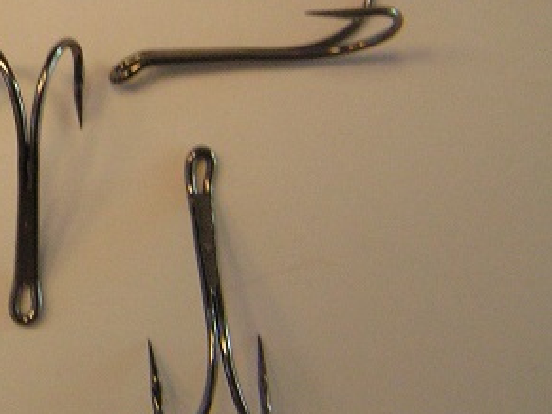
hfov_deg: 20.7
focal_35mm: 89
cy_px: 34
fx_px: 1419
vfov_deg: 16.4
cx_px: -93
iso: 200
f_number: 2.8
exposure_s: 1/40
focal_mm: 6.3
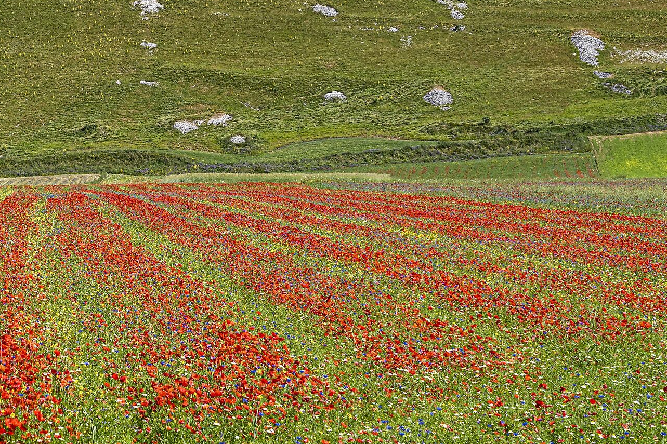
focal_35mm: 116
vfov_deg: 11.8
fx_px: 2149
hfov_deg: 17.4
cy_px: 150
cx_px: 84
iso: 125
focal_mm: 62
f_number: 13
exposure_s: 1/160
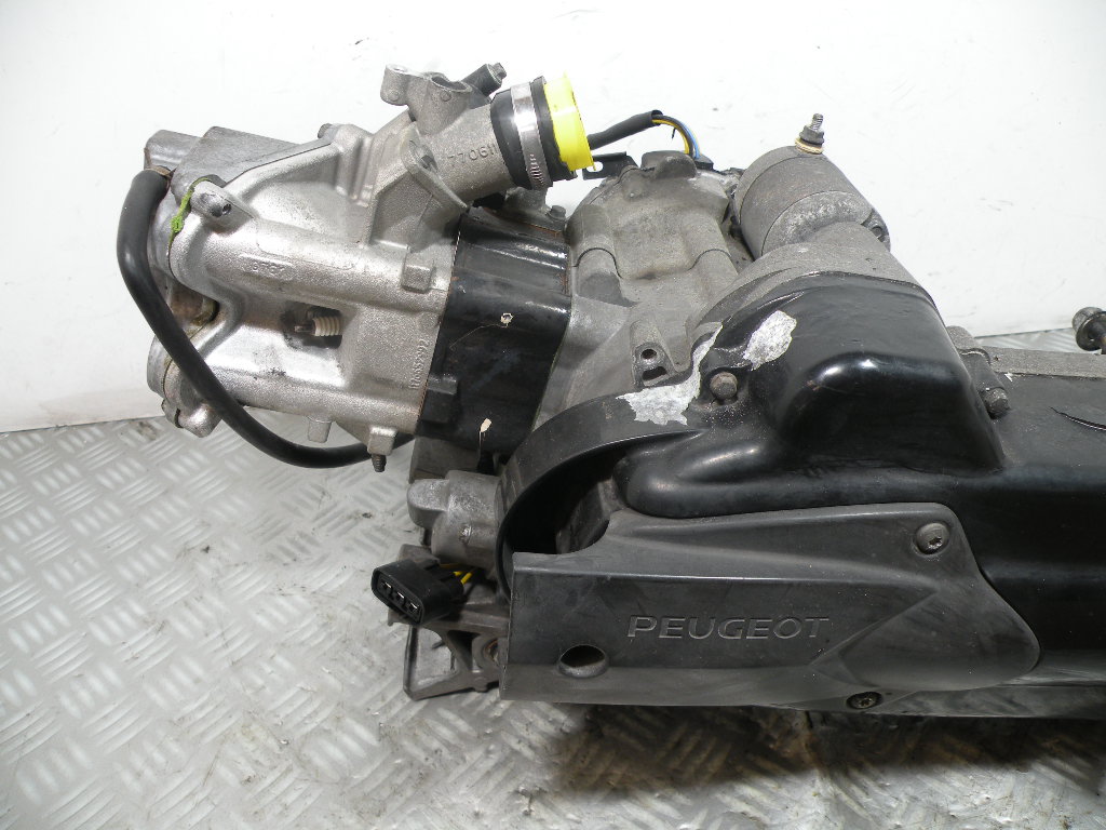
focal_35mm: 27
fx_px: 863
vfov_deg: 51.4
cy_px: 415
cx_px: 553
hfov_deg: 65.3
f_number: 2.8
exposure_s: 1/59.8
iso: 84
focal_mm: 4.7
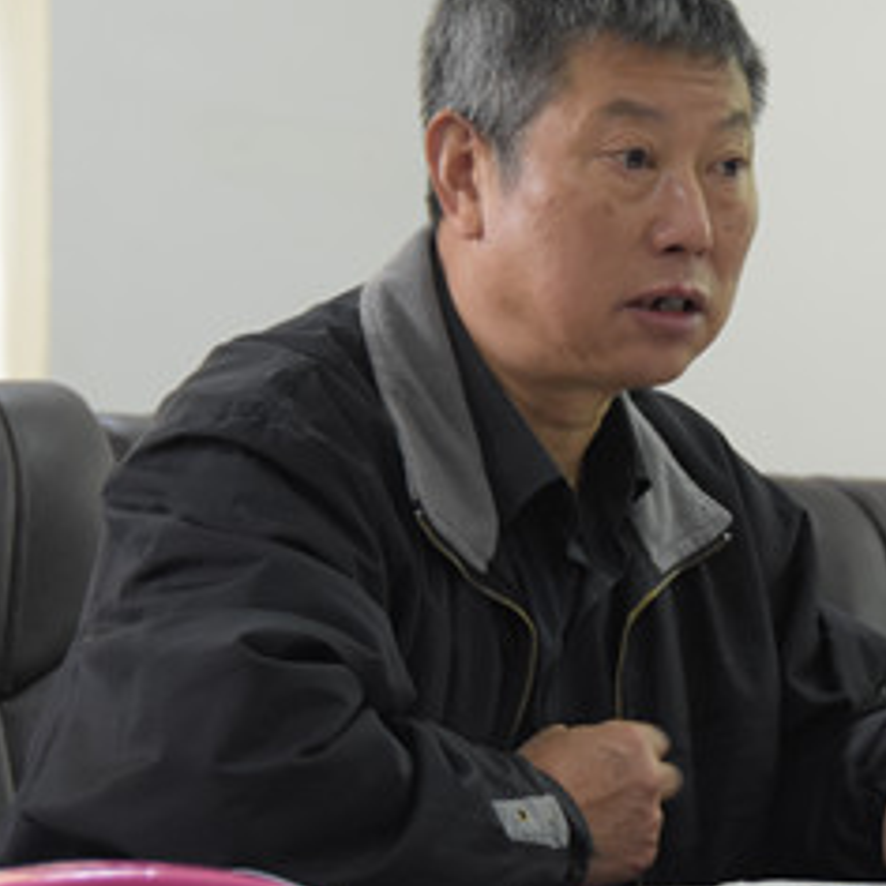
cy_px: 396
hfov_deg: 8.6
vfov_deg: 8.6
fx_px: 5876
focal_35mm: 203
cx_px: 661
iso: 1600
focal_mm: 75
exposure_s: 1/40
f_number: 5
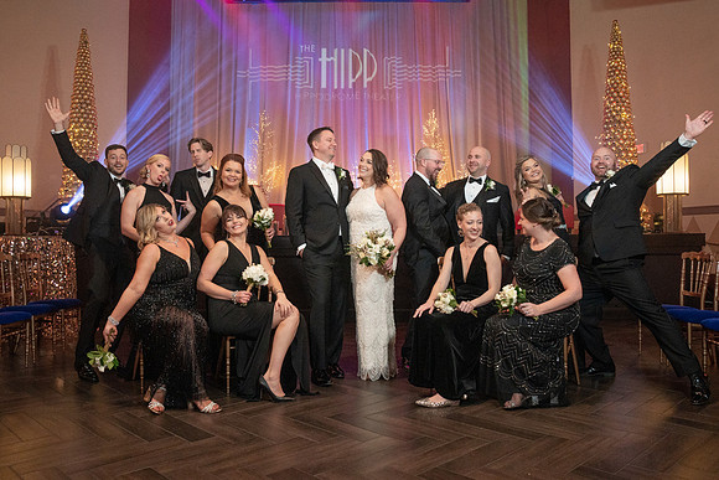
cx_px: 348
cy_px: 228
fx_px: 589
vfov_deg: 44.3
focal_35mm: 29
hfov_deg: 62.8
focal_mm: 27
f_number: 5.6
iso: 4000
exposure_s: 1/100
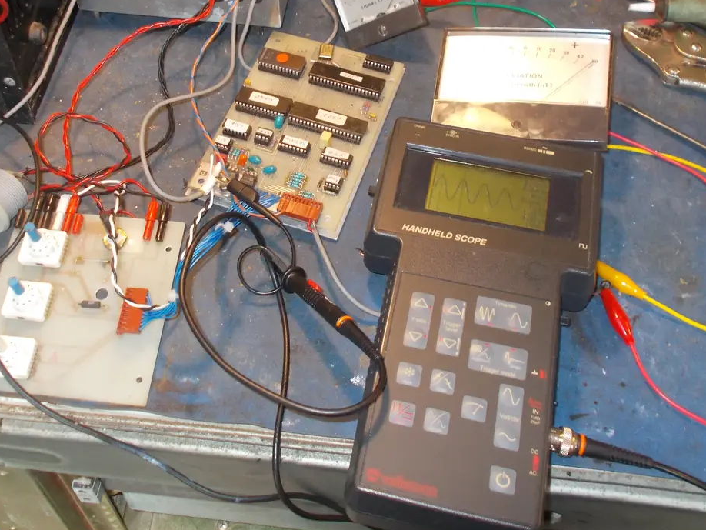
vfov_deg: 29.3
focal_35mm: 49
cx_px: 297
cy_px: 140
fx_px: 1000
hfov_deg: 38.8
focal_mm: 5.3
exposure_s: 1/25
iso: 200
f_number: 3.4
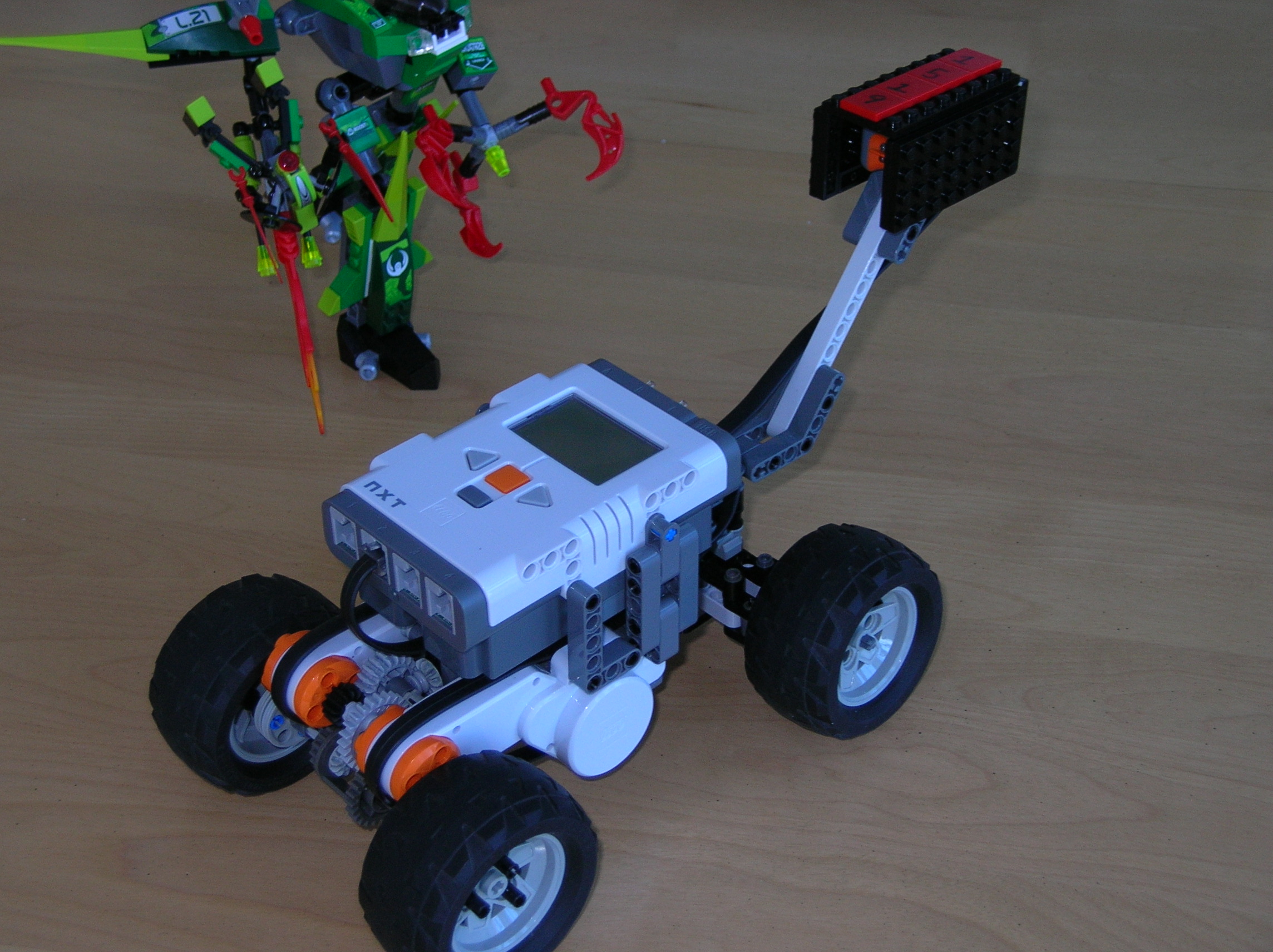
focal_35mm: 58
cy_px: 476
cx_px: 636
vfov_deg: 25.2
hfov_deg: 33.3
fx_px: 2131
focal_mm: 9.6
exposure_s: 1/30
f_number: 3.1
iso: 50
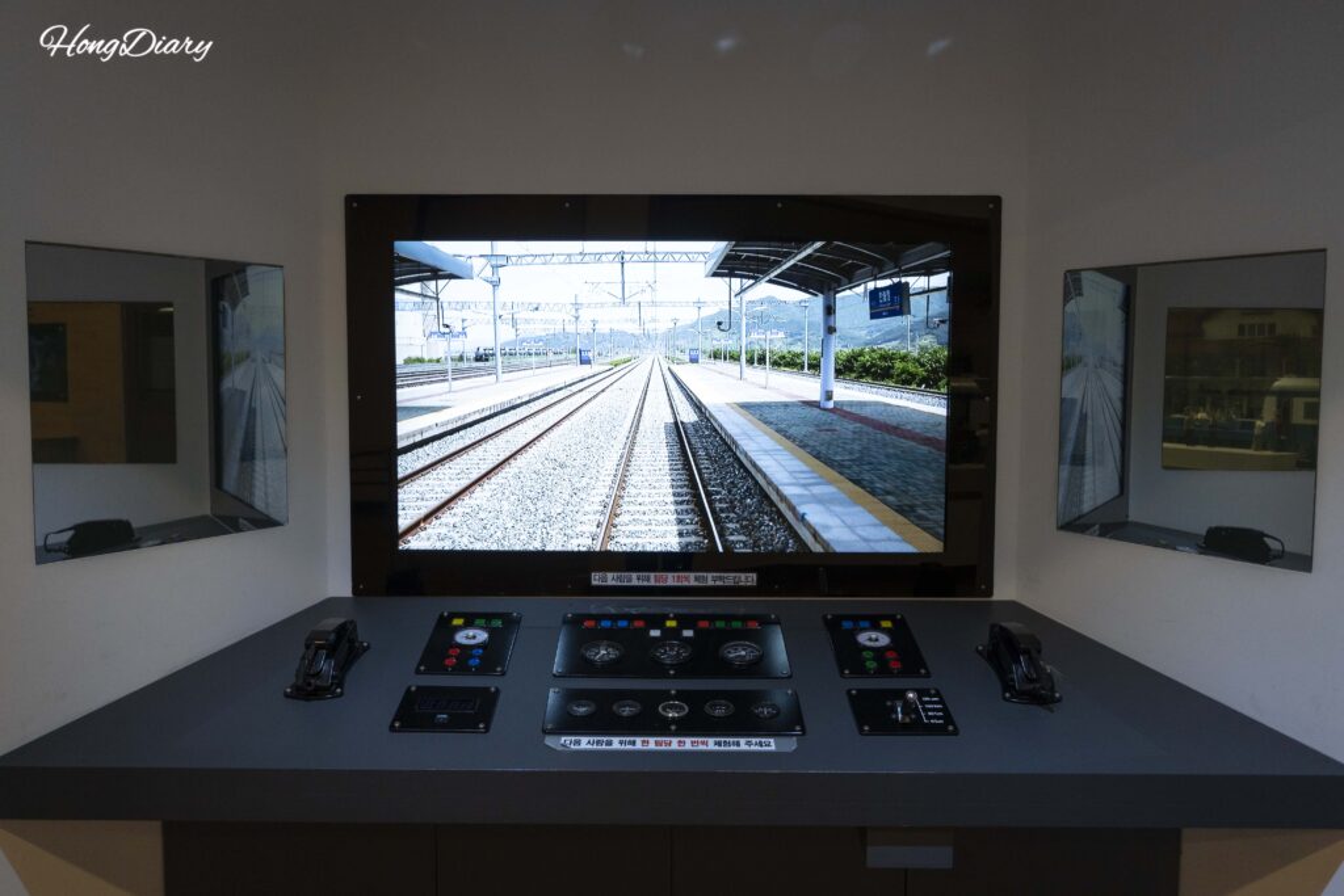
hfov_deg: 61.9
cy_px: 448
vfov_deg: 43.6
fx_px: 1120
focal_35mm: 30
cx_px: 672
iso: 2000
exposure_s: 1/160
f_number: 4.5
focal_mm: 30
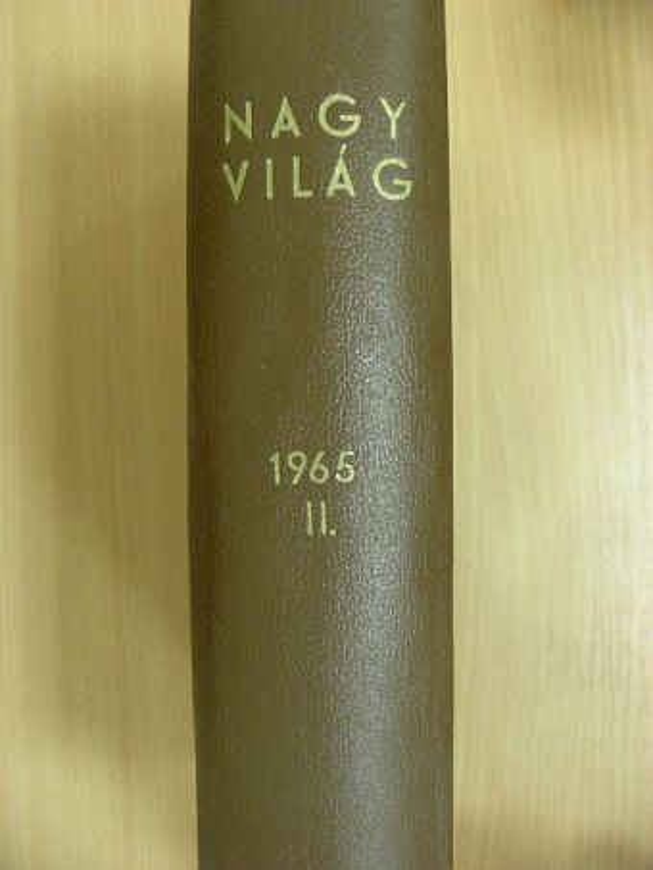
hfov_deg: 37.7
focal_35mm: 38
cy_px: 435
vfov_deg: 49.0
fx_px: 955
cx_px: 326
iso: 223
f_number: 3.5
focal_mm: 6.3
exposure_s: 1/8
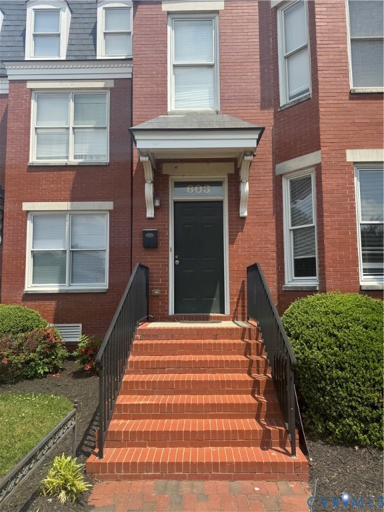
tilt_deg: +6.8
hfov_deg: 56.8
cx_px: 192
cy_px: 256
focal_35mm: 24
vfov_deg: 71.6
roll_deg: +0.3
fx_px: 355
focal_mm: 6.76
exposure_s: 1/3597
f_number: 1.78
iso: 80
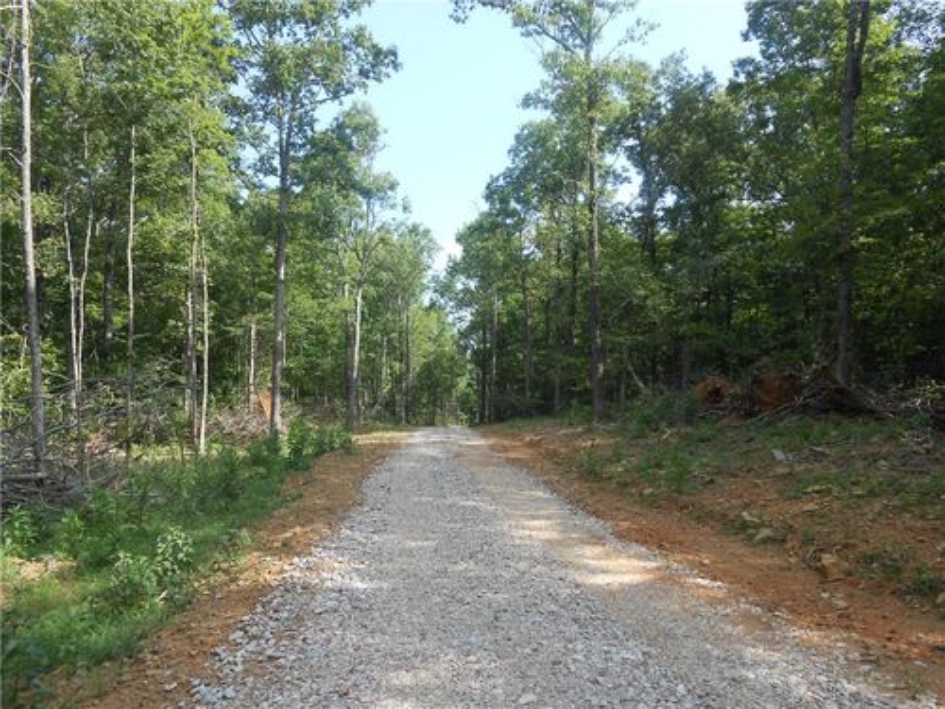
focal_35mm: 26
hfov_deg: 67.3
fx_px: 710
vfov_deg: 53.1
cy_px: 354
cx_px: 472
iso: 80
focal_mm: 4.6
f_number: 3.5
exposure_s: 1/250
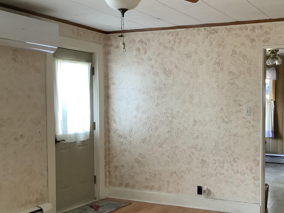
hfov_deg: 39.6
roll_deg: -1.2
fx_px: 386
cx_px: 205
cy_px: 117
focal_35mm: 47
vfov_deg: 30.9
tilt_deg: -3.6
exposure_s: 1/60
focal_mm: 3.3
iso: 400
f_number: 2.4
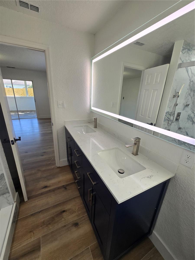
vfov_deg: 106.2
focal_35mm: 13
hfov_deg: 89.9
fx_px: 98
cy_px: 130
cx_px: 98
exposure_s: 1/120
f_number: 2.2
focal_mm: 2.2
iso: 64
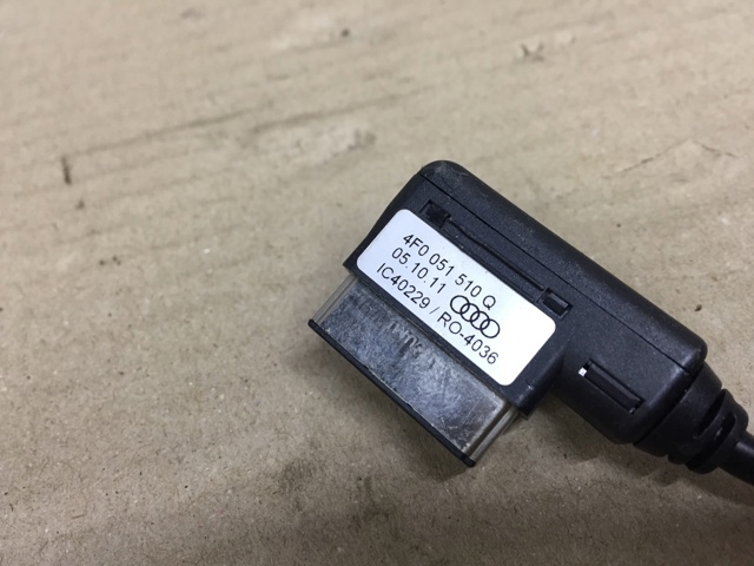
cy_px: 283
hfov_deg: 61.7
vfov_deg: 48.2
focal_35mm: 29
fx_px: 632
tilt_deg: -52.1
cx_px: 377
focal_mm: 4.15
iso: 64
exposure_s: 1/33
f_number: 2.2
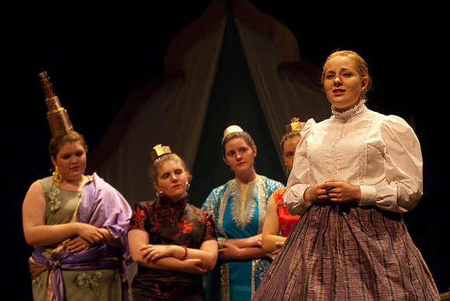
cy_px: 150
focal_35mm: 120
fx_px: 1501
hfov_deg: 17.0
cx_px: 225
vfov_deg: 11.4
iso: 1000
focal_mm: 80
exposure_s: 1/200
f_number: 2.8
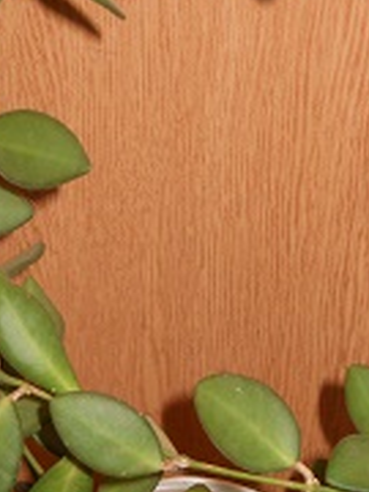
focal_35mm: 91
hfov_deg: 16.2
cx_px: 197
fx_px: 1293
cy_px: 205
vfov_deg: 21.5
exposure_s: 1/30
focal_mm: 6.72
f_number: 5.5
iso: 200
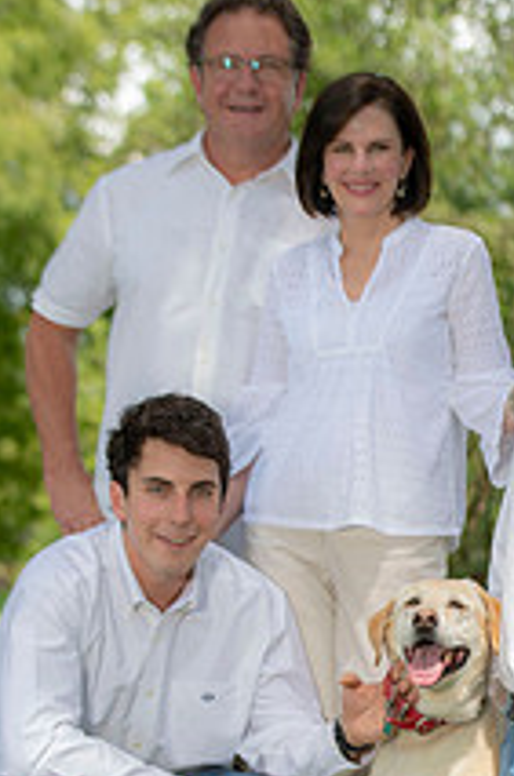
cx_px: 454
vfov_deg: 11.4
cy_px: 659
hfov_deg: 7.6
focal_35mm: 180
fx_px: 3874
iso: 100
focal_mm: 85
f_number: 4.5
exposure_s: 1/200
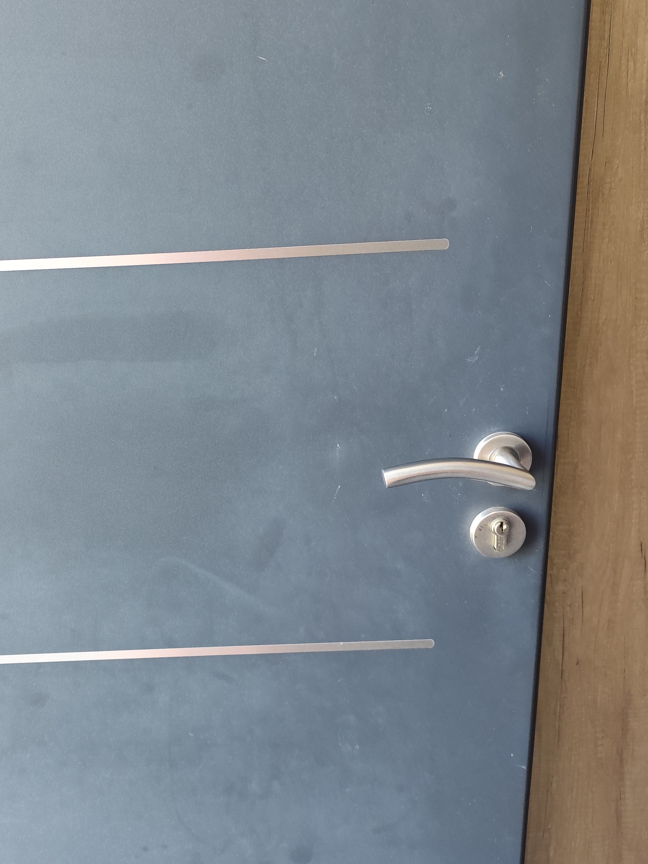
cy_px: 391
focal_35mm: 34
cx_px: 180
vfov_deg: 53.9
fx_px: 849
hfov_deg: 40.9
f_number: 1.65
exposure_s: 1/100
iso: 640
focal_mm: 6.19
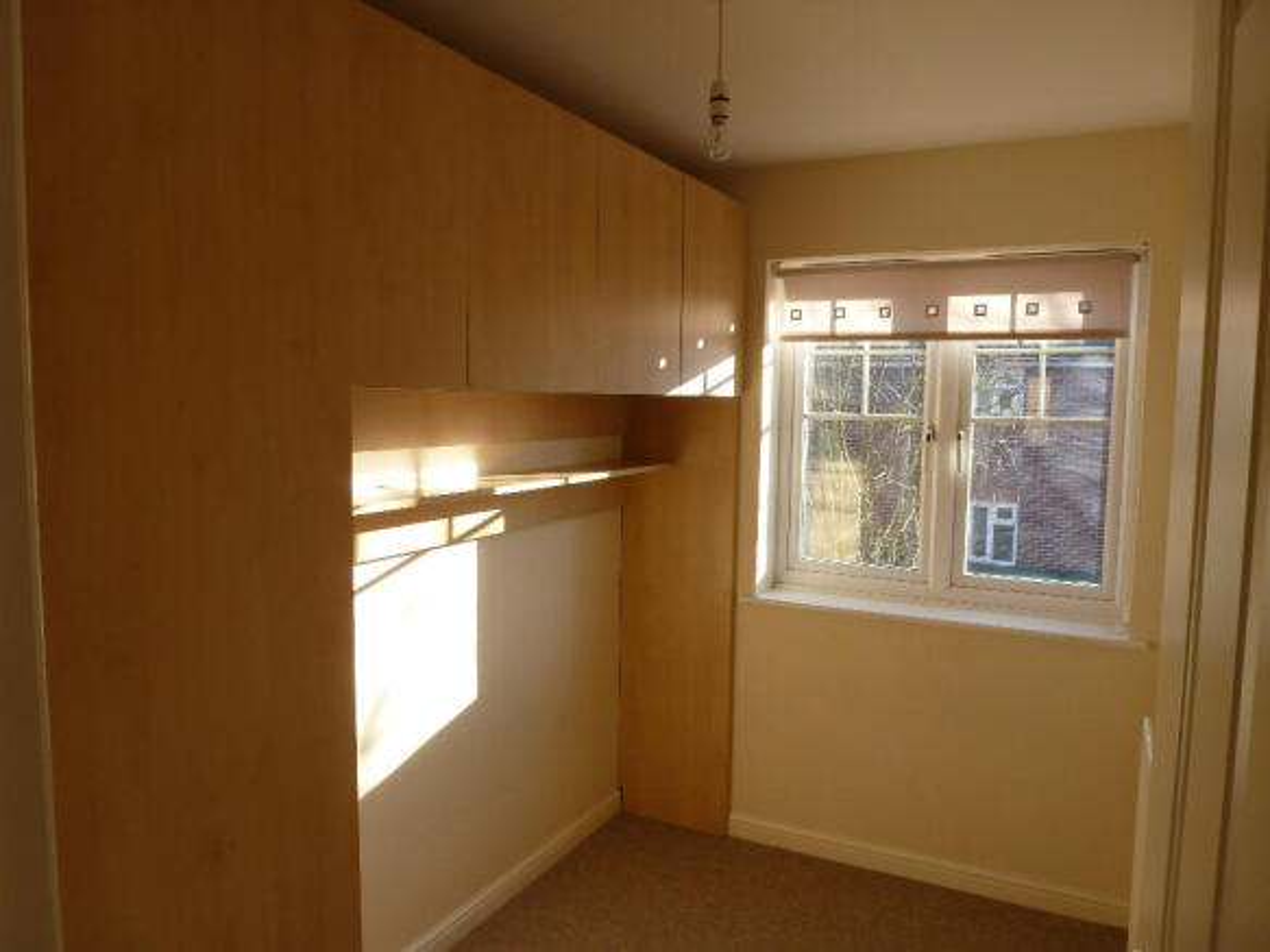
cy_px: 476
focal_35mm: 24
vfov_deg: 56.8
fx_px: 880
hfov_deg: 71.6
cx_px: 635
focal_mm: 4.3
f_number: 3.3
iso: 100
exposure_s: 1/100
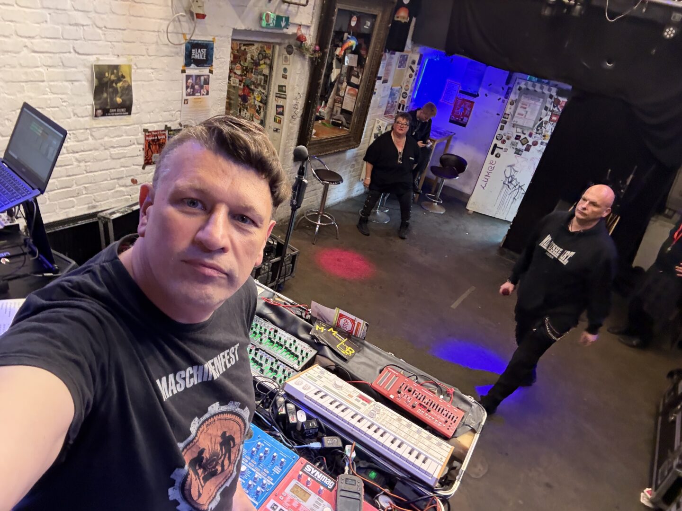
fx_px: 453
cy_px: 256
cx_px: 341
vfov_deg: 58.9
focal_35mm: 23
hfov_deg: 73.9
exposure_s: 1/31
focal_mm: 2.69
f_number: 1.9
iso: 320
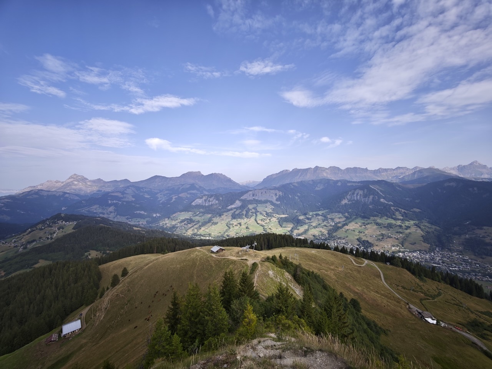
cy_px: 184
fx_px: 199
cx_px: 246
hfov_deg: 102.1
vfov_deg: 85.7
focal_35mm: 14
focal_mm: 2.13
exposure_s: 1/187
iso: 50
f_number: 2.2
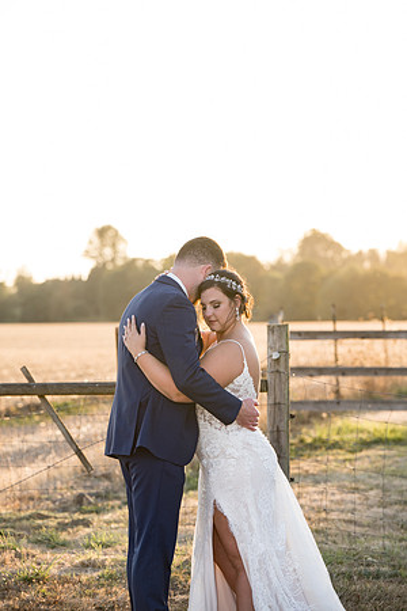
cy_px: 306
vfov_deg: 16.4
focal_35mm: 125
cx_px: 204
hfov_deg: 11.0
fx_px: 2120
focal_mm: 125
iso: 320
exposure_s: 1/320
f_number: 4
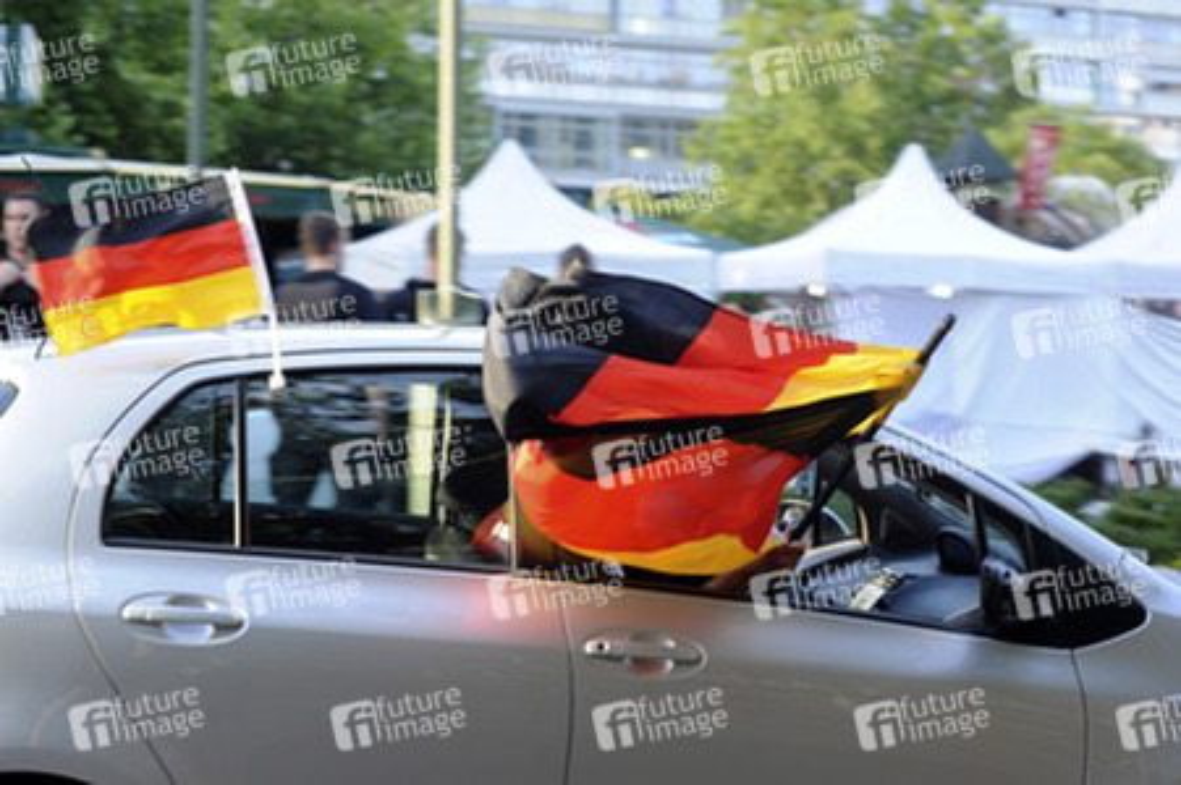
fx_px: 2819
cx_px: 590
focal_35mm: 86
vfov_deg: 15.9
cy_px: 392
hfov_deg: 23.7
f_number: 6.3
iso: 1000
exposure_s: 1/320
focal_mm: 86
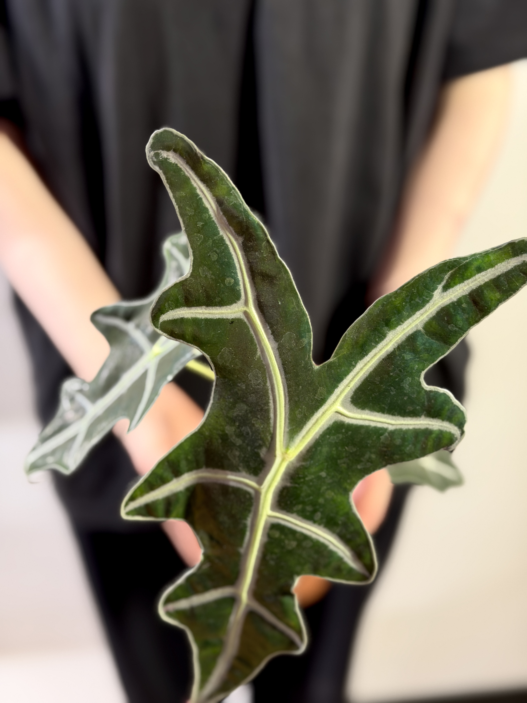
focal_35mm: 48
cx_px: 264
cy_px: 352
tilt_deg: -35.0
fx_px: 974
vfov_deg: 39.7
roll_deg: +0.3
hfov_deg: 30.3
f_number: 1.78
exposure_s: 1/60
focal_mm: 6.76
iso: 200
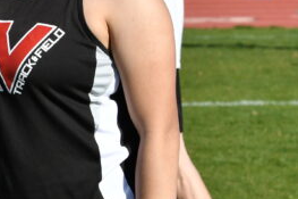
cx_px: -221
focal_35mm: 409
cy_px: 46
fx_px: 3383
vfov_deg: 3.4
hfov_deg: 5.0
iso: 400
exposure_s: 1/1600
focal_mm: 70
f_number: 6.3
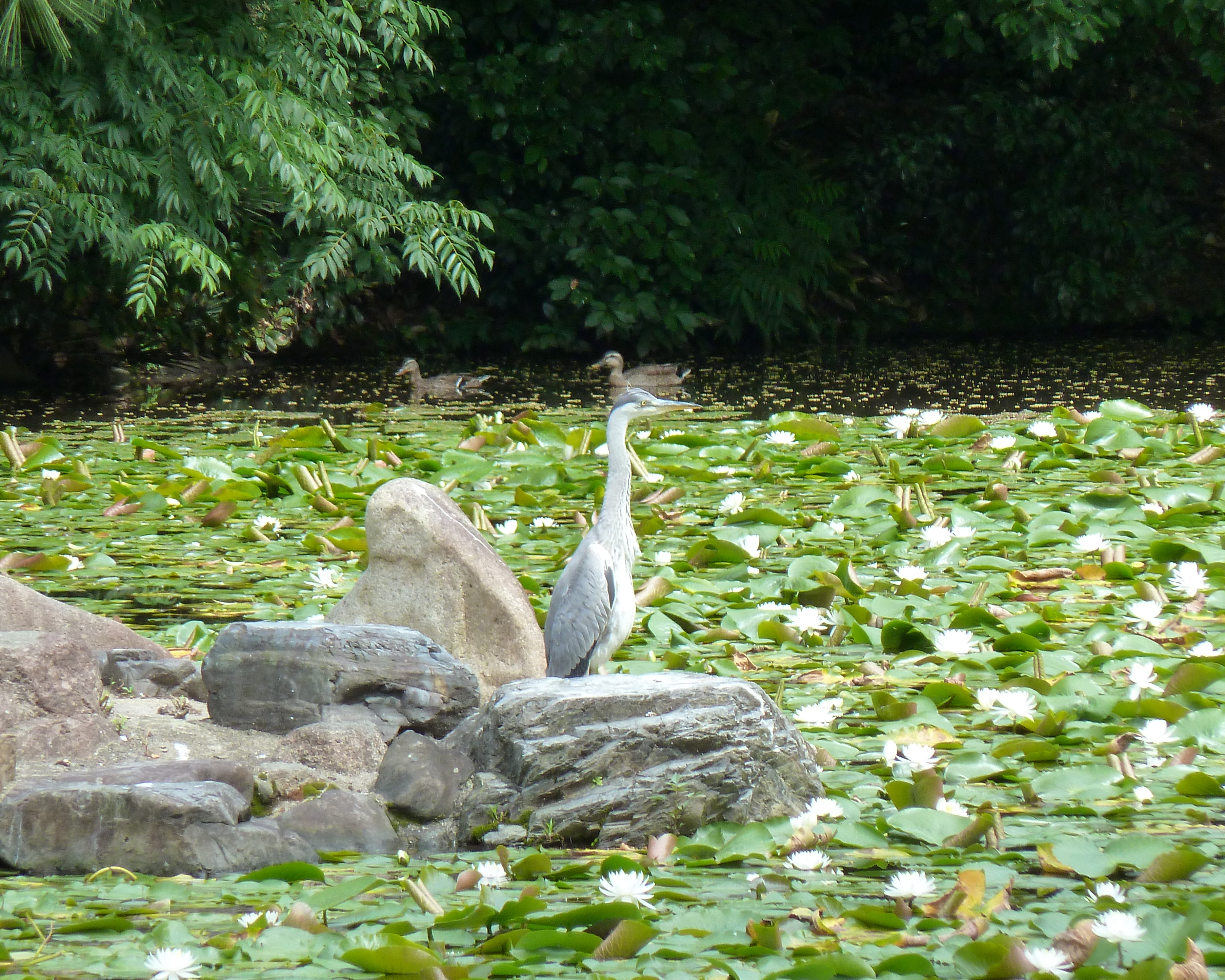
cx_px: 594
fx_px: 15119
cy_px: 490
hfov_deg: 4.6
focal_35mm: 417
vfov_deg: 3.7
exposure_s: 1/125
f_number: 4.9
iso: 125
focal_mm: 49.2
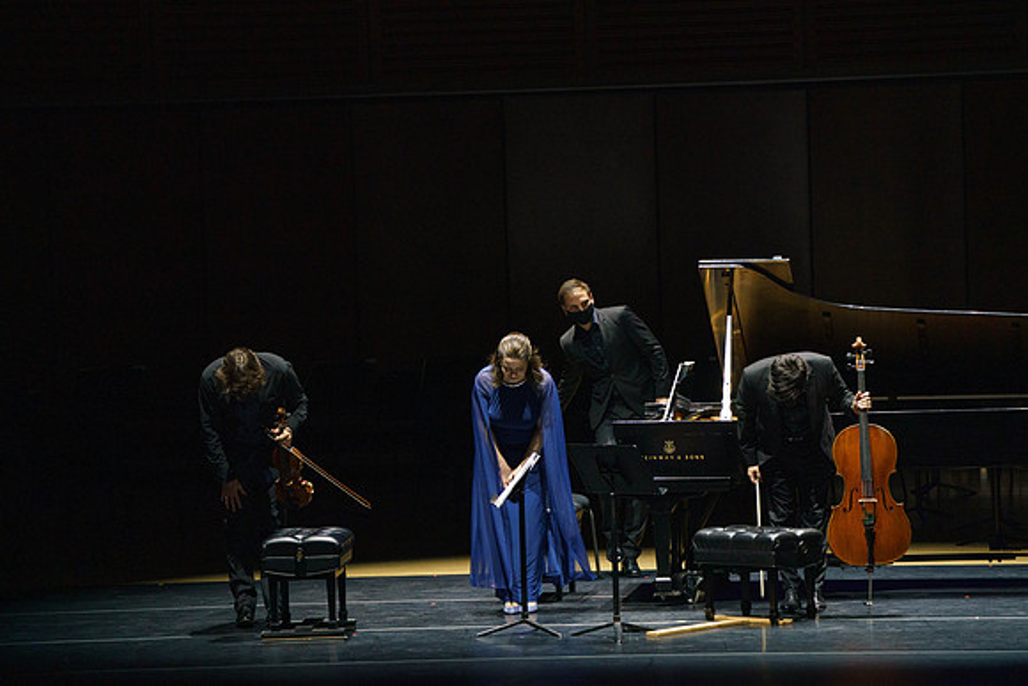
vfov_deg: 7.0
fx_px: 5609
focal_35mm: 196
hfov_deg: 10.5
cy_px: 343
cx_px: 514
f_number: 5.6
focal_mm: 194
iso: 4000
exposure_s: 1/250
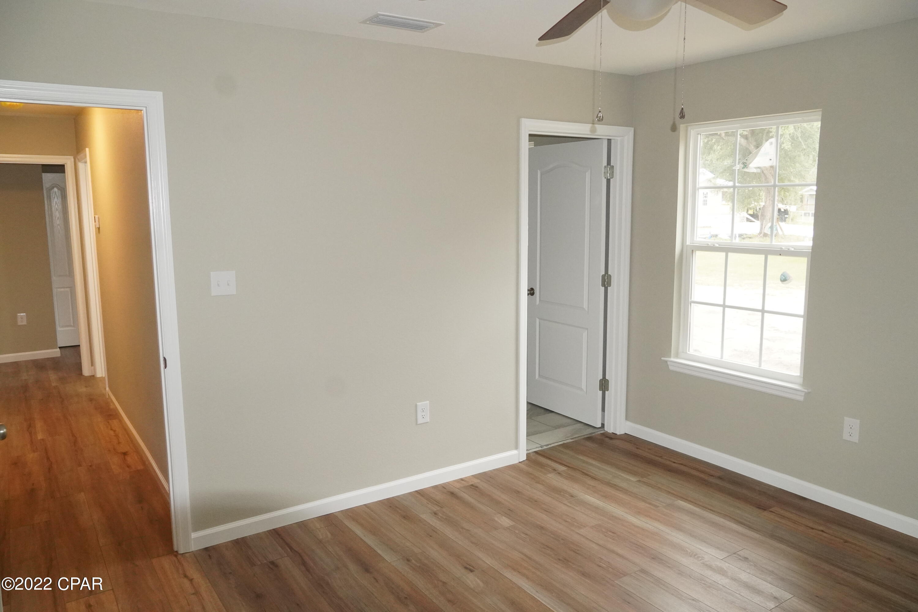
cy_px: 306
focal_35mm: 27
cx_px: 459
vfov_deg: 47.9
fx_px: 688
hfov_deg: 67.4
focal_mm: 18
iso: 3200
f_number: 7.1
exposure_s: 1/80
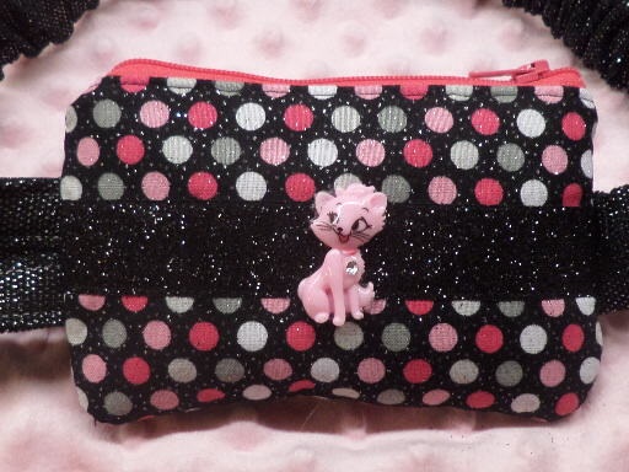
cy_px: 236
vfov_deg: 56.8
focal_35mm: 24
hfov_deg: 71.6
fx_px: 436
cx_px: 314
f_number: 3.1
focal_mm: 4.3
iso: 160
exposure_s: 1/30
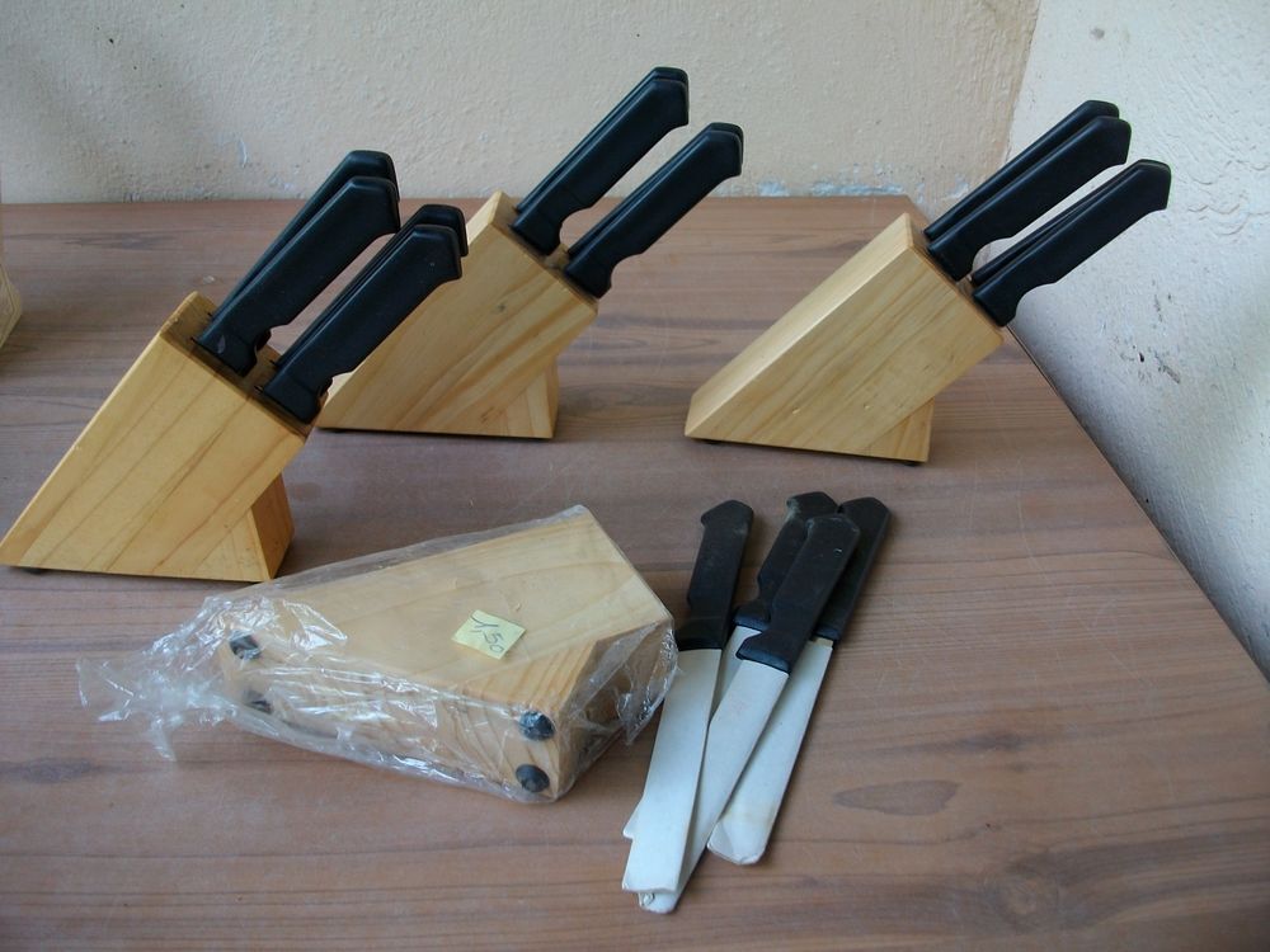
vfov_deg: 44.2
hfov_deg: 56.8
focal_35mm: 32
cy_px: 476
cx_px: 635
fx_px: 1174
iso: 80
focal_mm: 5.7
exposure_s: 1/45.1
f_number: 2.9
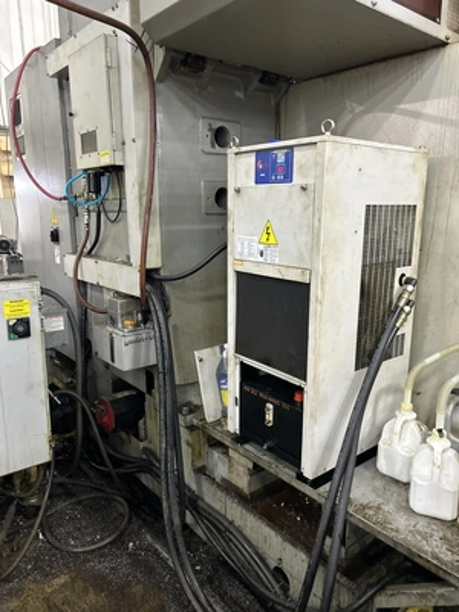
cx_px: 230
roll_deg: +1.0
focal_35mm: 26
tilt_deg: -11.0
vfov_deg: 67.3
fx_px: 460
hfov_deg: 53.1
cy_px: 306
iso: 400
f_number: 1.5
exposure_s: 1/60
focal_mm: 5.7
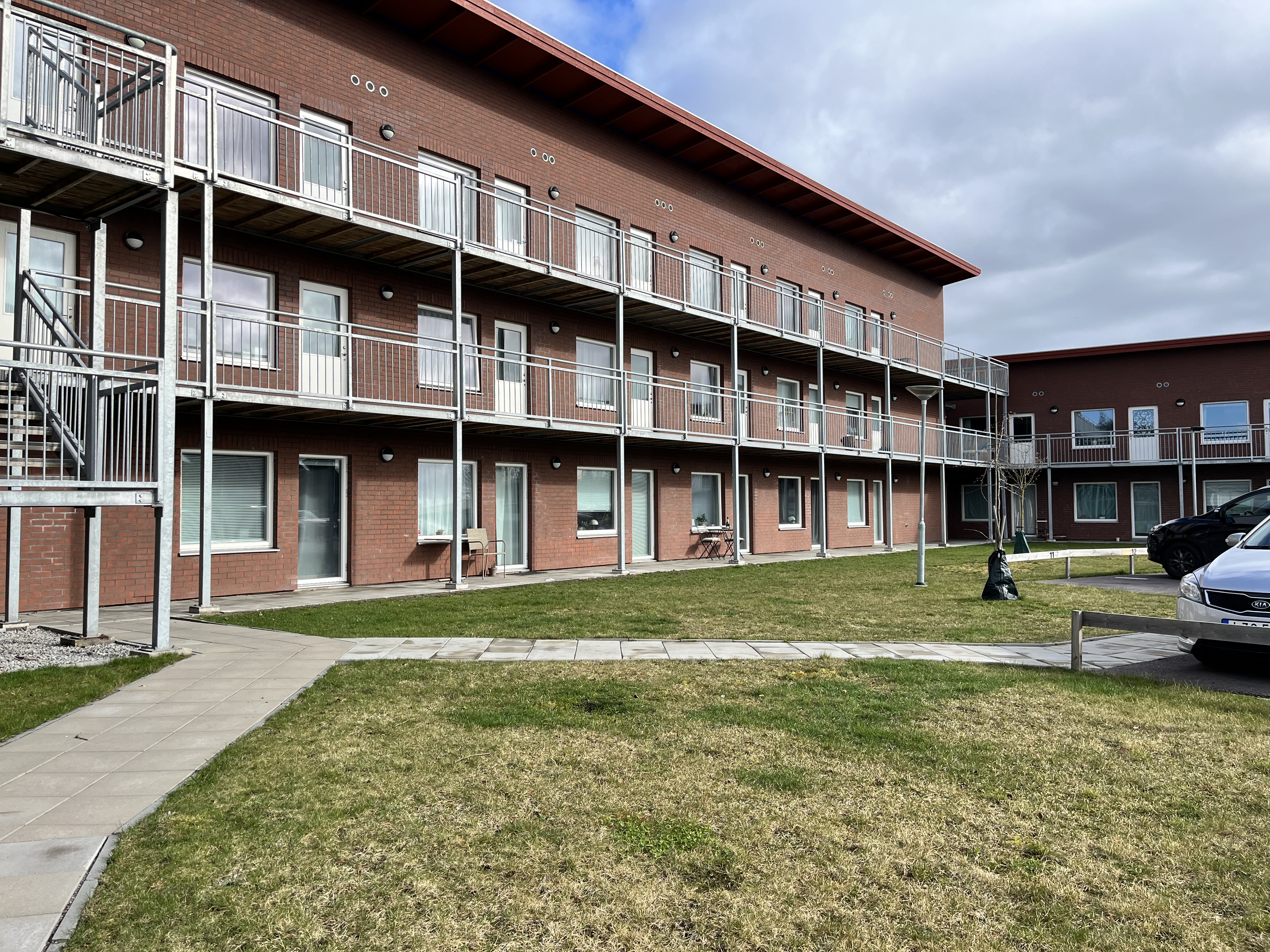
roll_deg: +0.4
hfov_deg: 67.3
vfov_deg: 53.1
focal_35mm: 26
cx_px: 635
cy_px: 476
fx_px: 954
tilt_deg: +2.4
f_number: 1.6
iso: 50
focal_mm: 5.1
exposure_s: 1/1776
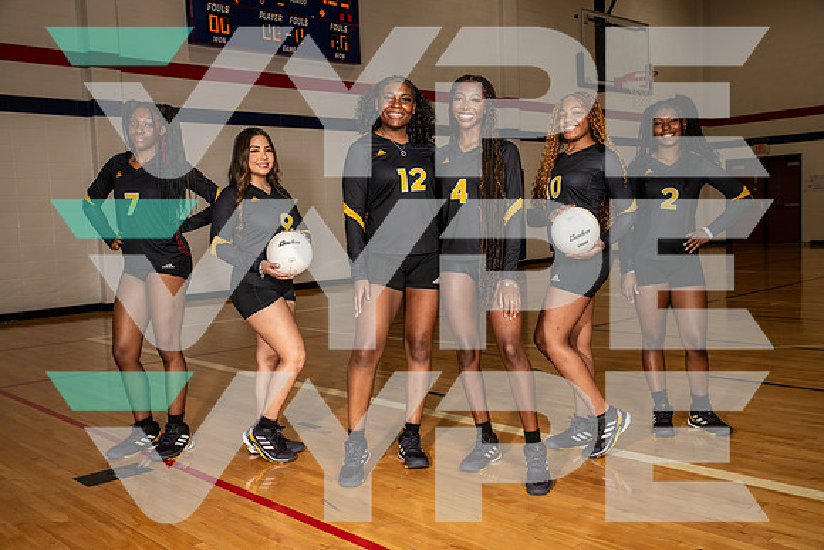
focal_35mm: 35
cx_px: 412
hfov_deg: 54.4
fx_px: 801
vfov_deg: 37.9
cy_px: 275
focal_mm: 35
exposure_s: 1/250
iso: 320
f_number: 7.1
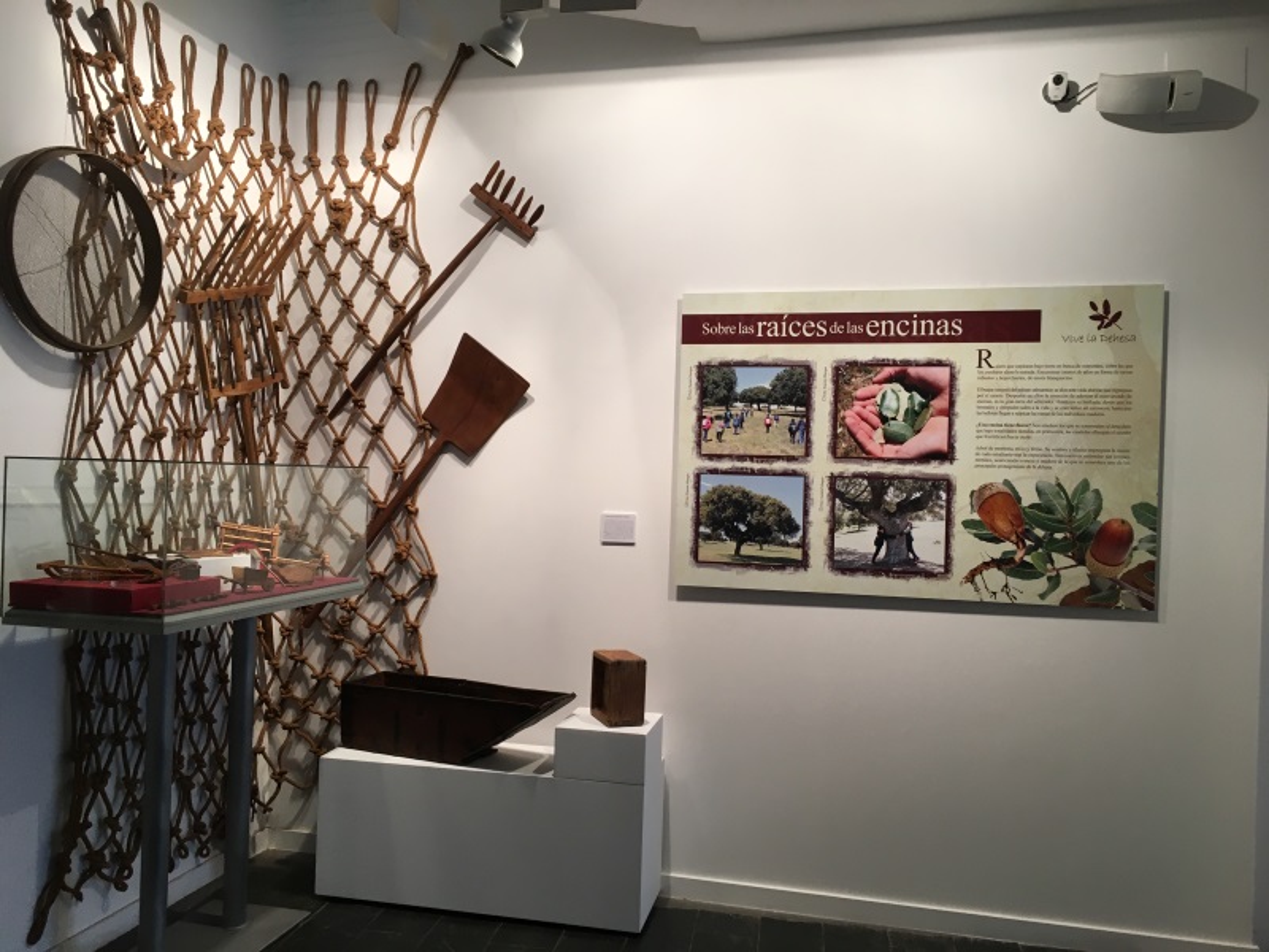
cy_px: 476
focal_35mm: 29
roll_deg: -2.4
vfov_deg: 48.2
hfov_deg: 61.7
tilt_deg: +0.1
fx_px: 1063
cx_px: 634
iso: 32
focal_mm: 4.15
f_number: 2.2
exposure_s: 1/33
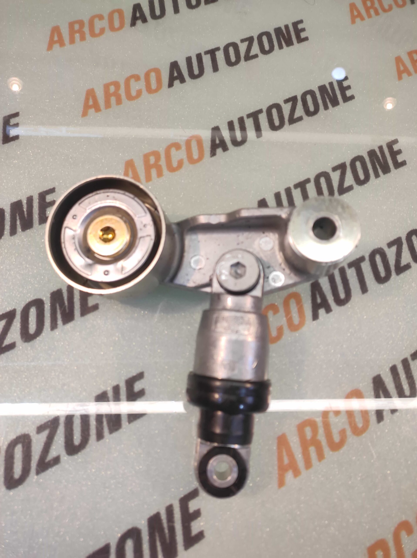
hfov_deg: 74.7
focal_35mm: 17
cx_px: 208
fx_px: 273
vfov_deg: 91.1
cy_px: 279
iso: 118
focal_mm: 4.74
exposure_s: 1/33
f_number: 1.79
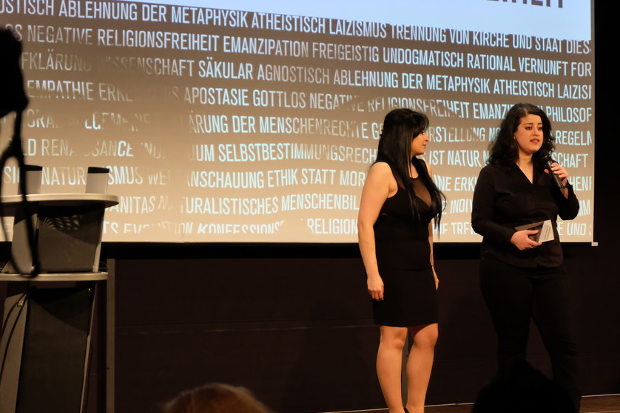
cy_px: 196
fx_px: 1912
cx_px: 445
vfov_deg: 12.3
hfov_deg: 18.3
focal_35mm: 111
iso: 4000
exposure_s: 1/160
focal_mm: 50
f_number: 5.6
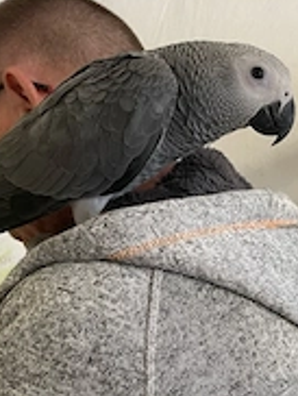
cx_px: 189
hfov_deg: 25.6
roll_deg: +0.4
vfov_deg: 32.8
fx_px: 653
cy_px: 315
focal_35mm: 57
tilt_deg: -17.0
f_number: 1.6
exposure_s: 1/50
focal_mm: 4.2
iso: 160
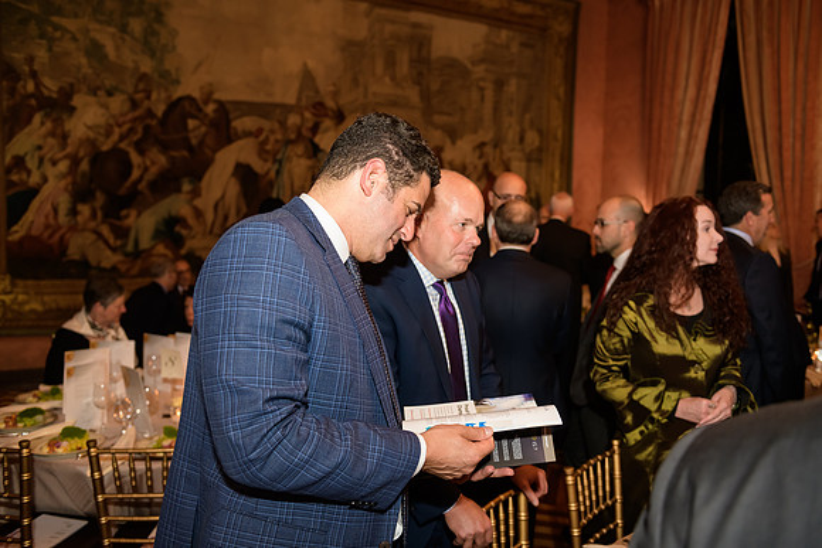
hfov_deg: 60.3
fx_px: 708
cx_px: 411
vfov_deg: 42.3
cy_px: 274
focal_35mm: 31
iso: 1000
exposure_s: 1/100
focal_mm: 31
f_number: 3.2
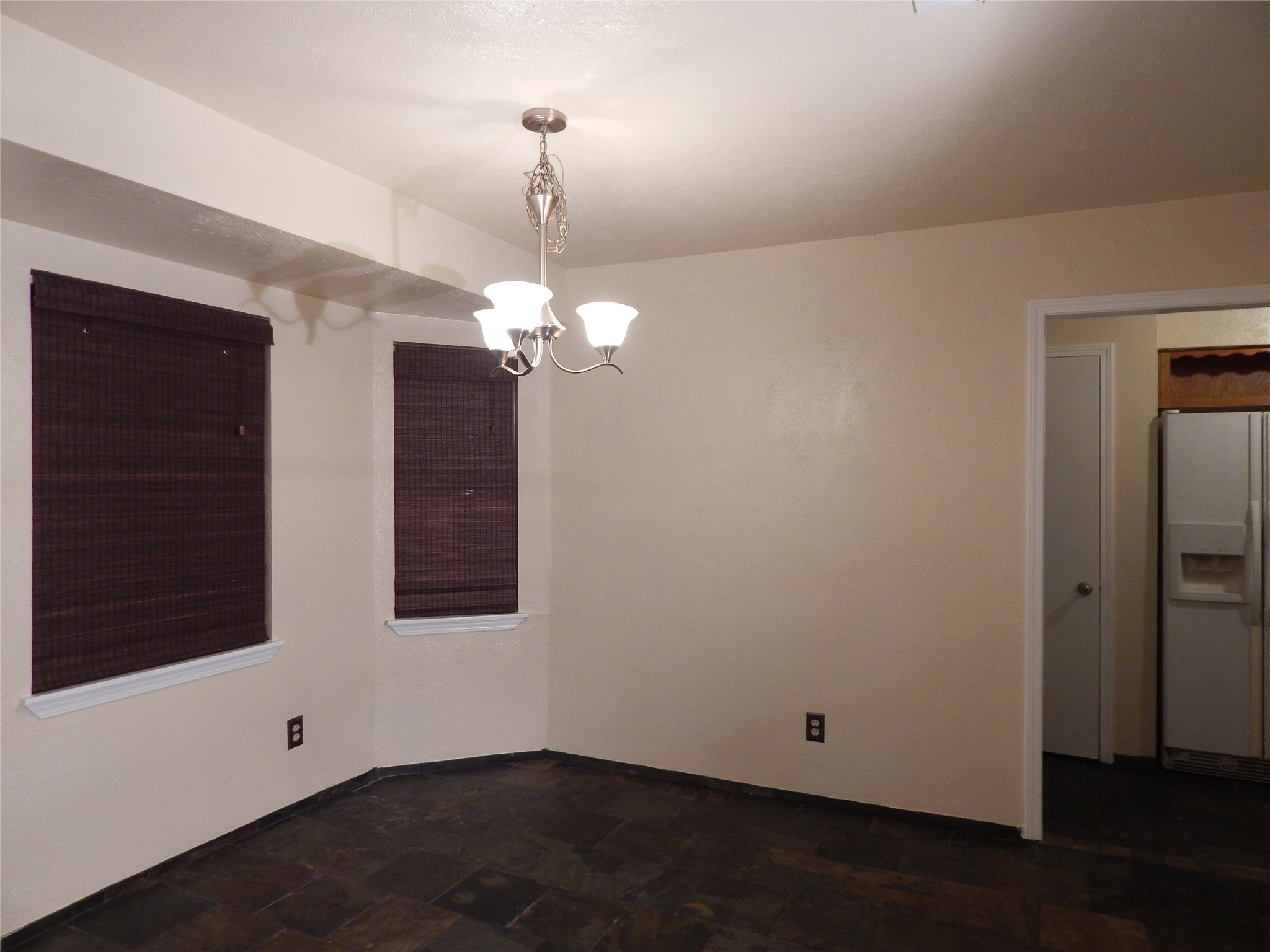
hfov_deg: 76.4
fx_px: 807
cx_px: 635
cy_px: 476
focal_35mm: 22
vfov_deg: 61.1
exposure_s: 1/30
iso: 200
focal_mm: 4
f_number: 3
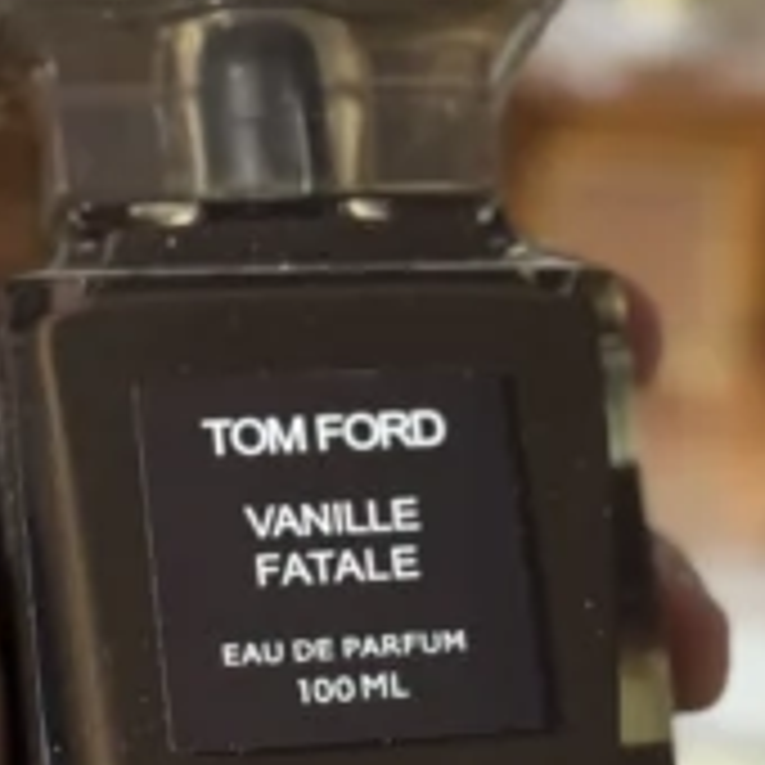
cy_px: 641
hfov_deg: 12.2
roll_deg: -1.5
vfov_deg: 12.2
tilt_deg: -23.1
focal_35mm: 143
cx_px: 382
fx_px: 3575
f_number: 1.78
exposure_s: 1/50
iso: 250
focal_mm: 6.76
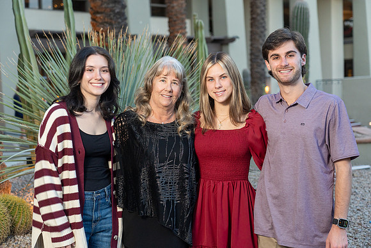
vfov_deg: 22.3
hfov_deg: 32.9
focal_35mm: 61
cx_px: 186
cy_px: 124
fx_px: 629
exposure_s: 1/200
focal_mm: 61
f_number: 4
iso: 800
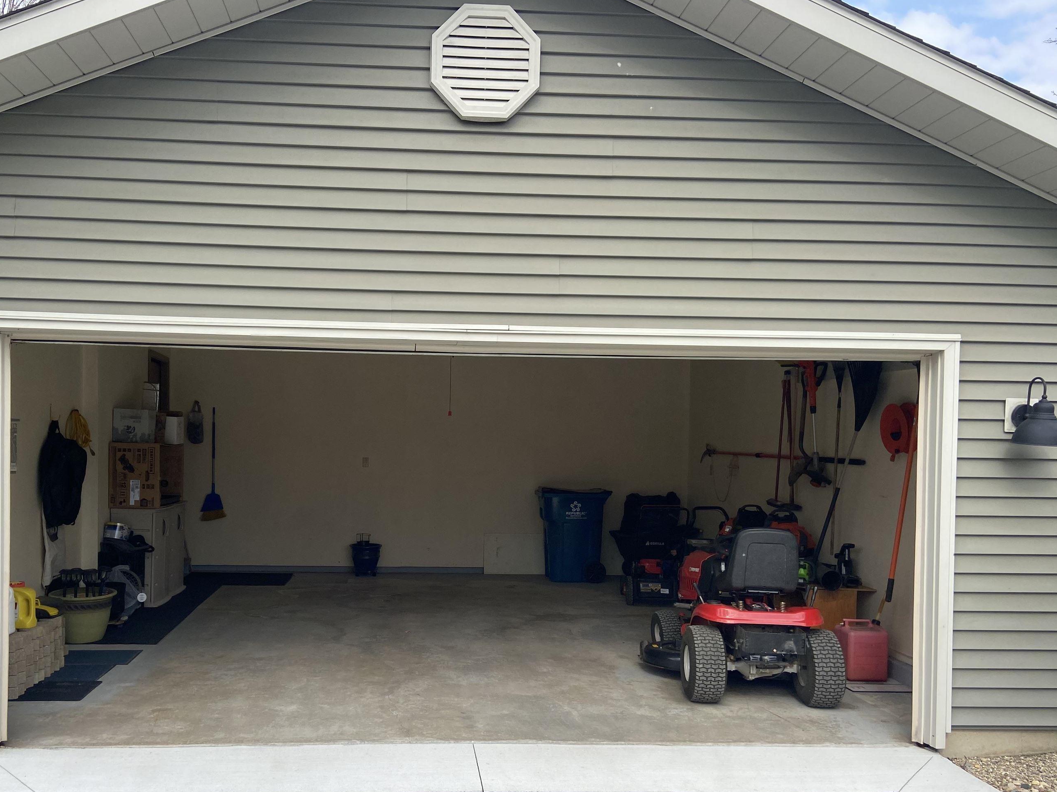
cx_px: 444
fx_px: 946
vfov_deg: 45.2
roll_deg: -0.6
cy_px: 468
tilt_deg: -3.1
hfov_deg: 58.1
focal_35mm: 31
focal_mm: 4.25
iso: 32
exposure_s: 1/1330
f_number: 1.8
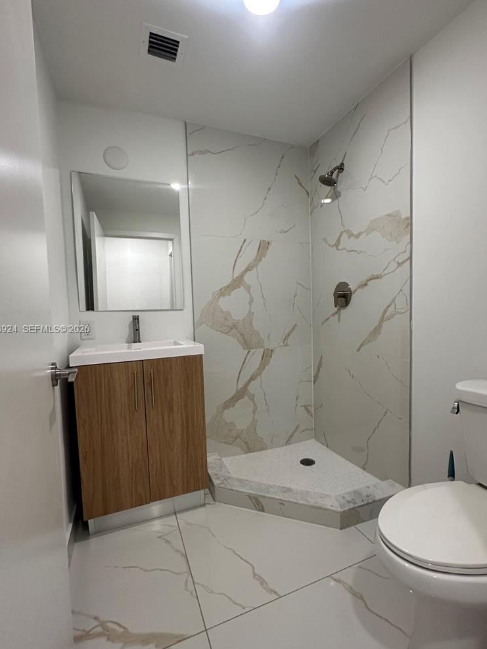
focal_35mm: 17
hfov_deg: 74.6
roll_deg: +0.2
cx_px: 264
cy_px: 330
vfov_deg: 91.0
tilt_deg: -2.9
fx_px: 319
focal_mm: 2.22
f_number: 2.2
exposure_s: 1/120
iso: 200
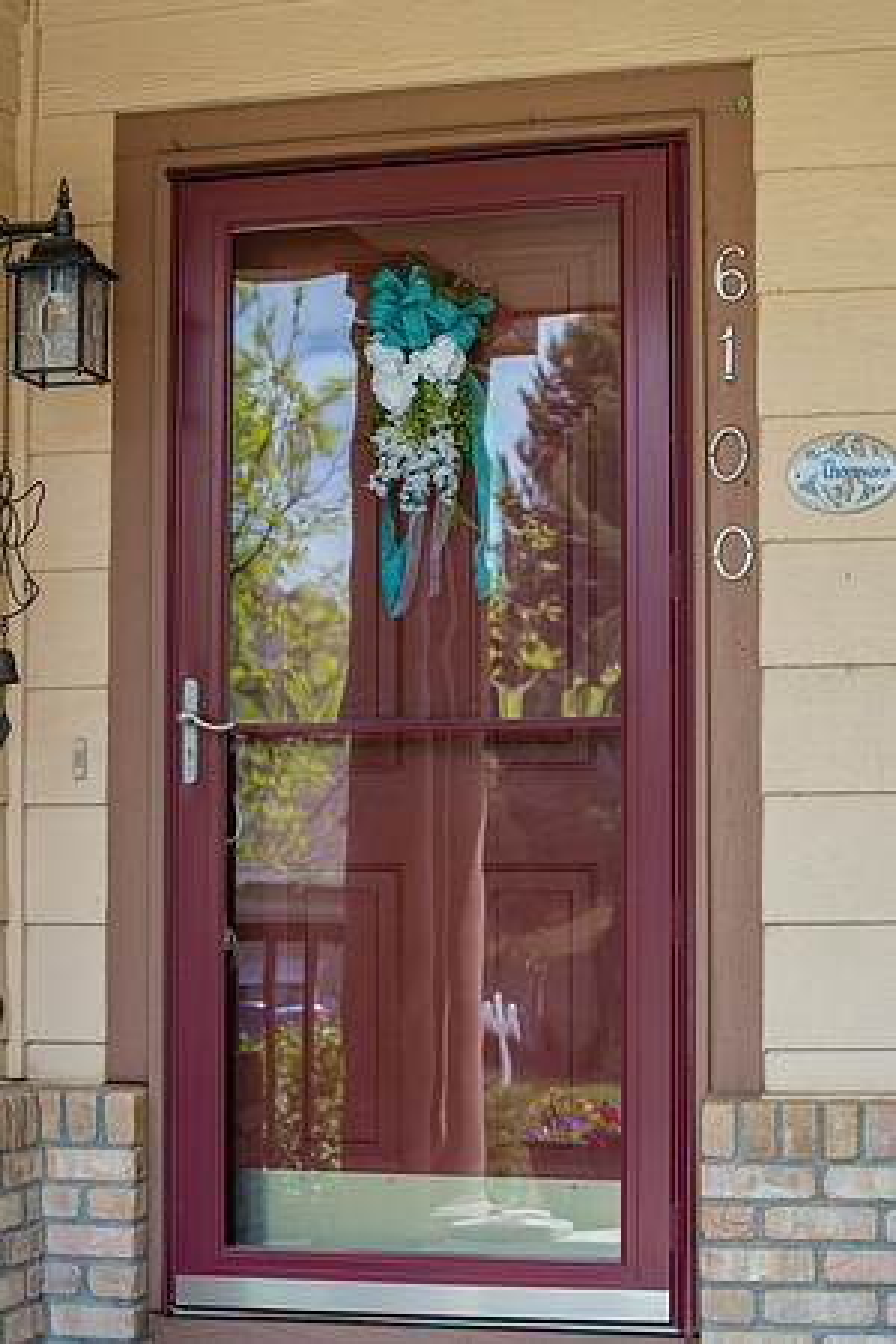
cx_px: 448
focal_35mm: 100
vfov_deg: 20.4
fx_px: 3733
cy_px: 672
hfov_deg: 13.7
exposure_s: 1/160
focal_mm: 100
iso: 125
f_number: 5
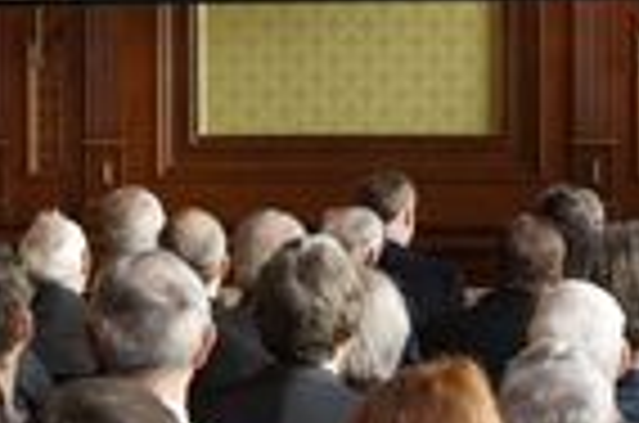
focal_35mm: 188
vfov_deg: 7.3
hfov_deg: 10.9
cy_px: 92
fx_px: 3330
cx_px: 477
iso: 800
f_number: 4.5
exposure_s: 1/20
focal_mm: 35
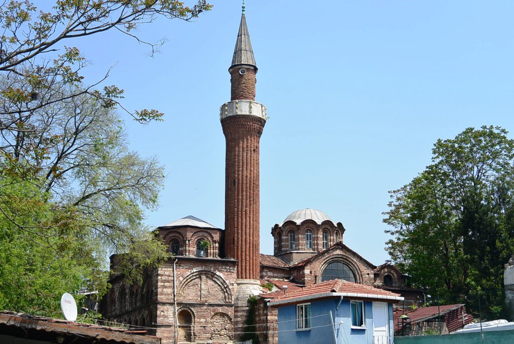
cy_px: 172
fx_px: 672
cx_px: 257
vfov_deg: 28.7
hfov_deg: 41.9
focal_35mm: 47
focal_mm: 17.7
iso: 100
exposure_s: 1/800
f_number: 4.5
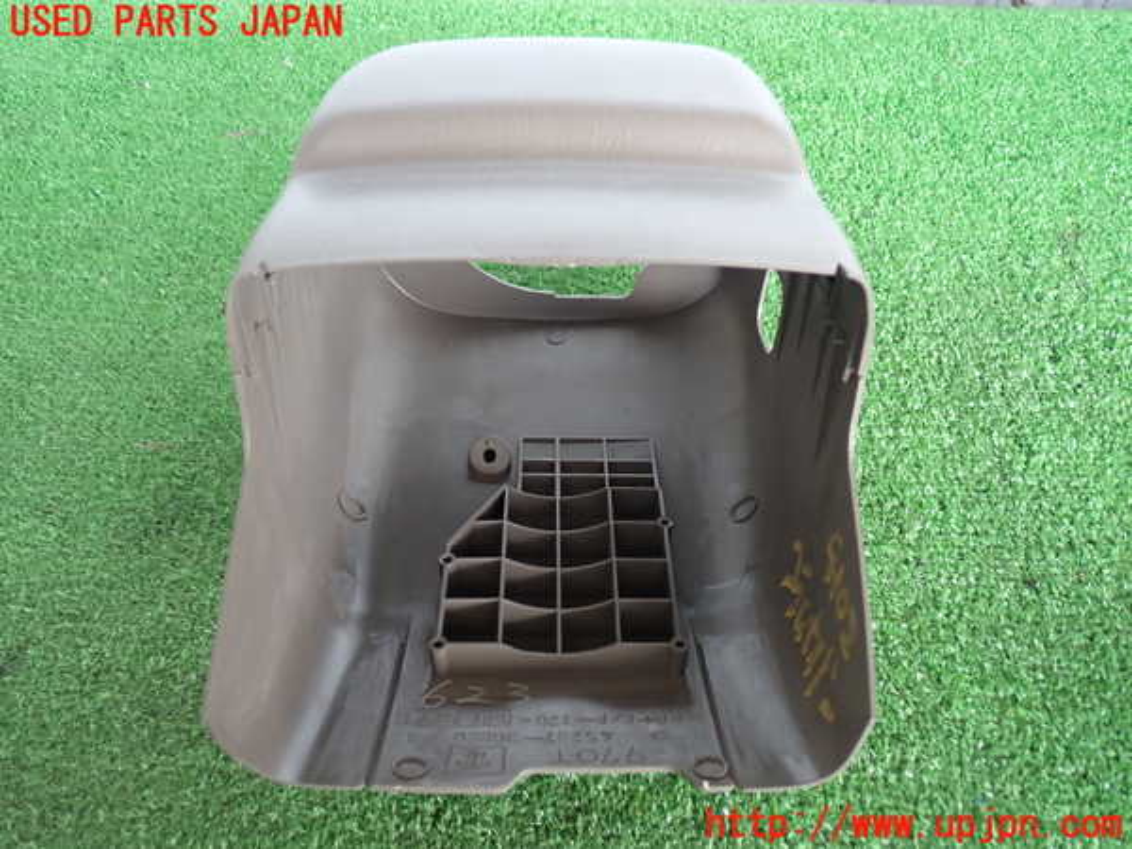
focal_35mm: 32
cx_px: 566
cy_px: 424
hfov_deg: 56.8
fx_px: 1046
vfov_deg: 44.2
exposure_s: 1/30
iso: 200
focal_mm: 5.79
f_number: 2.4
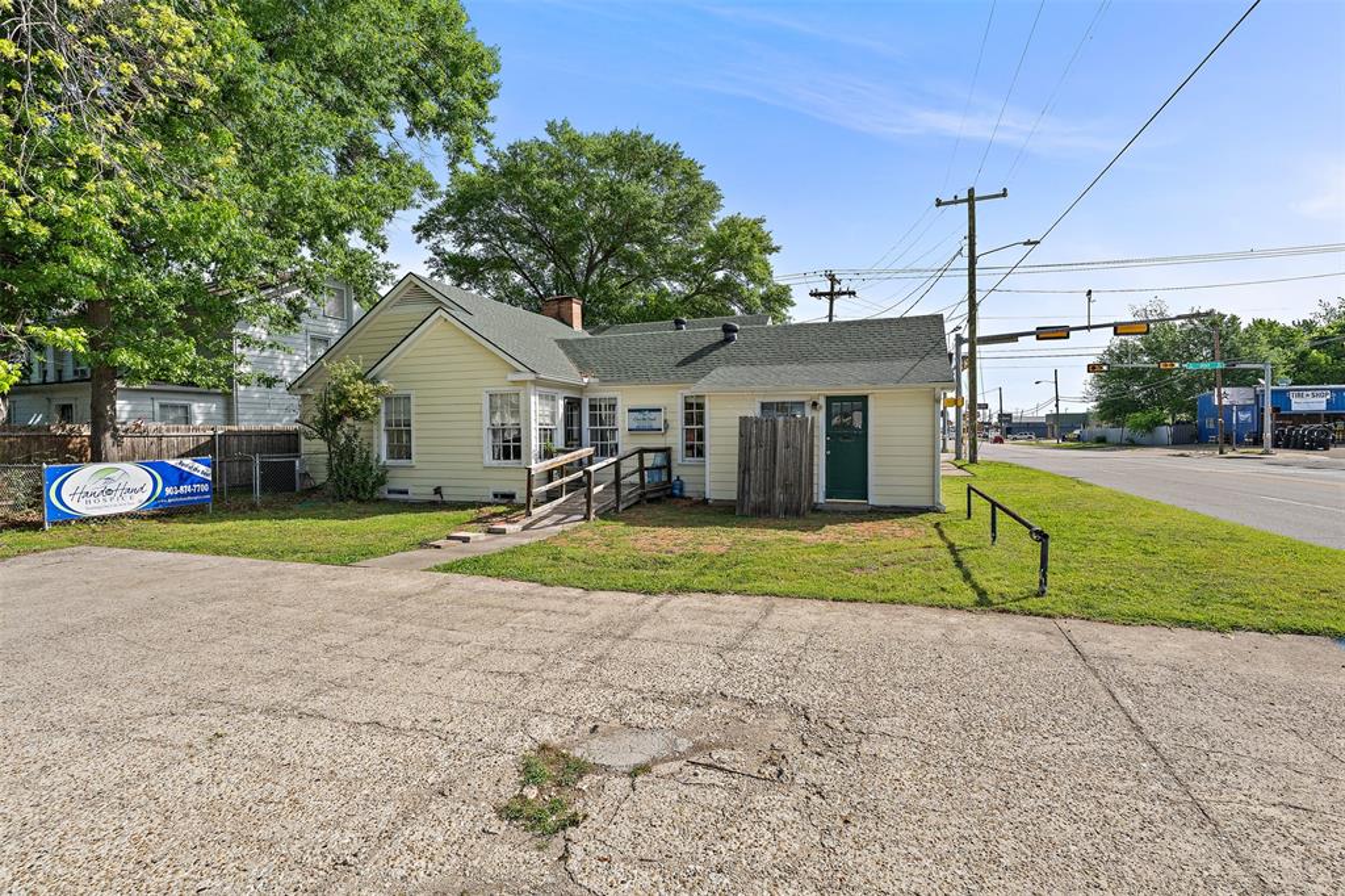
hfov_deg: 93.3
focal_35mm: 17
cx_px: 672
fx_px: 635
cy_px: 448
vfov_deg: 70.4
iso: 400
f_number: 10
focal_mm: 17
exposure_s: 1/400
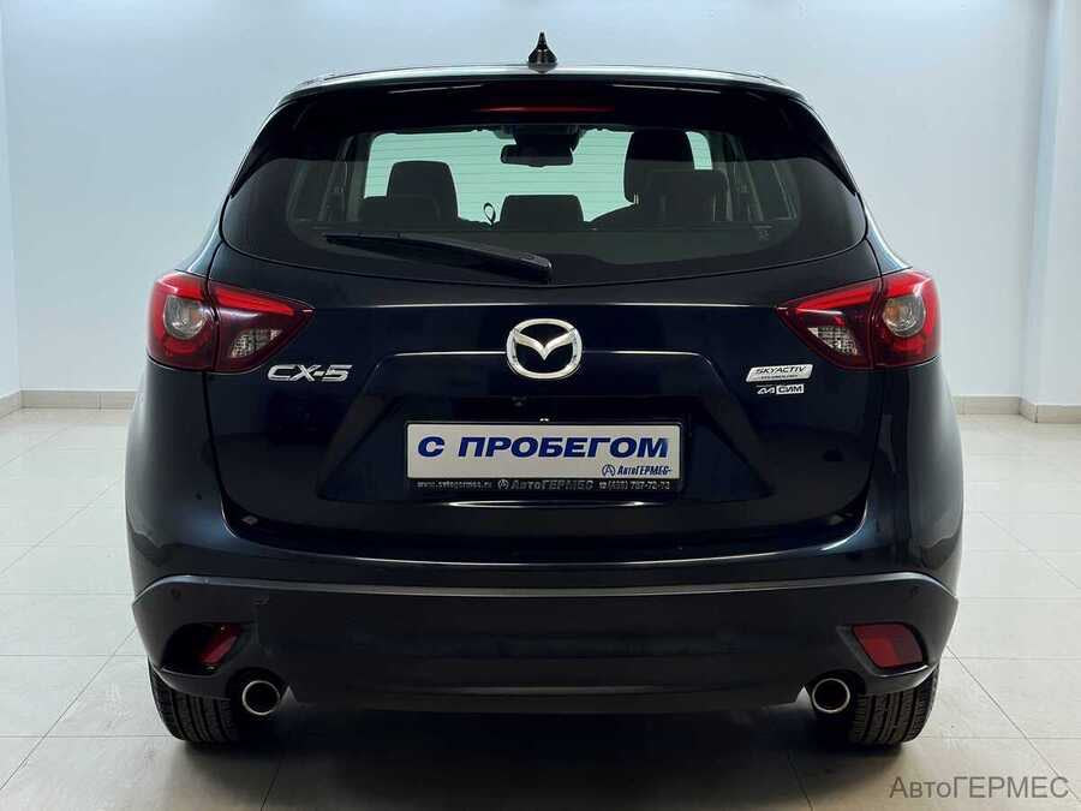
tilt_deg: -8.8
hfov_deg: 40.4
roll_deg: -0.5
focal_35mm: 47
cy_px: 406
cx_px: 540
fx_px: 1468
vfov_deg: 30.9
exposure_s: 1/108
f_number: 1.78
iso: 100
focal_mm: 6.86
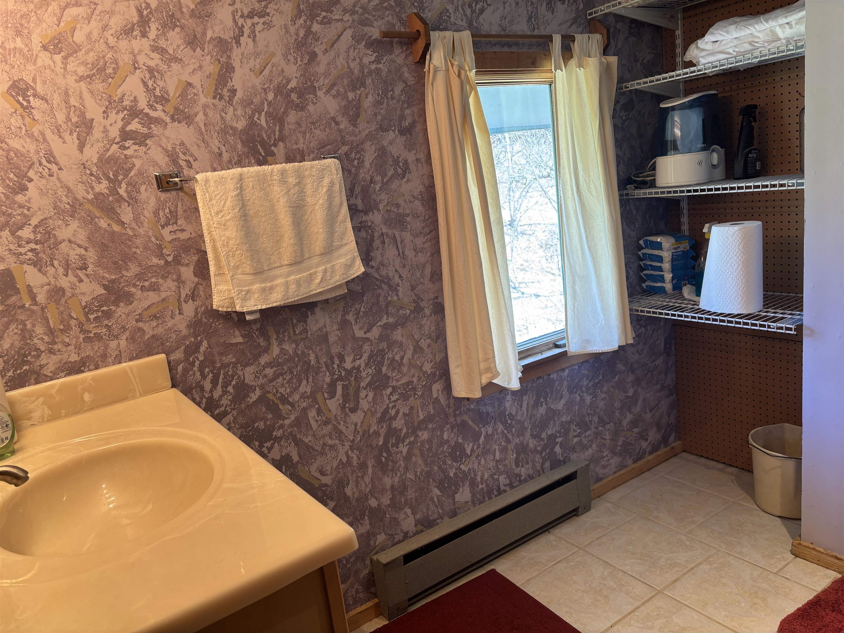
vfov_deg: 53.1
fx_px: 634
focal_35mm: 26
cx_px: 422
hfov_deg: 67.3
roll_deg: +6.3
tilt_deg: -11.9
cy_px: 316
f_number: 1.6
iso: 64
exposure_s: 1/60
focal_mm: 5.96
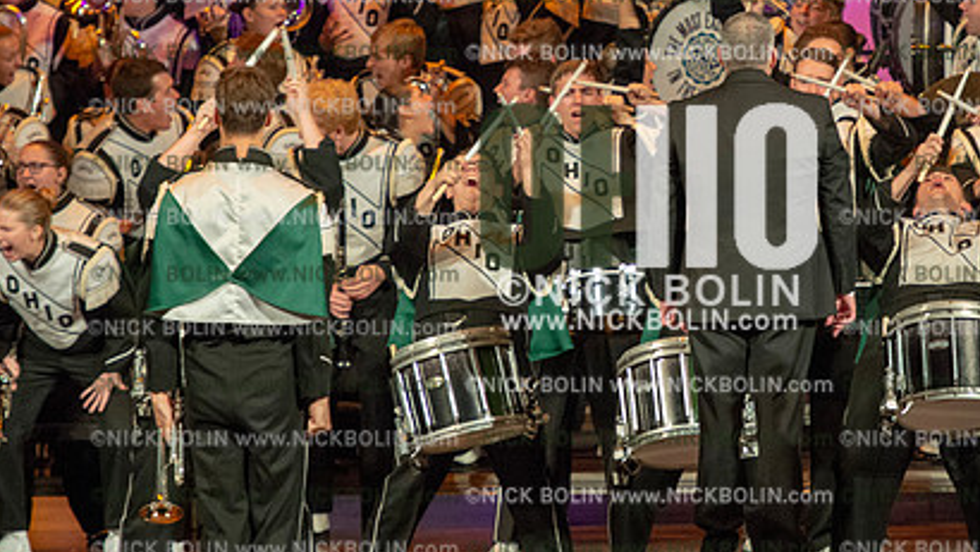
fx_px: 9618
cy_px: 217
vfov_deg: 3.3
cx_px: 648
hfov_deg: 5.8
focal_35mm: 370
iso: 8000
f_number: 5.6
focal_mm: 250
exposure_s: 1/320
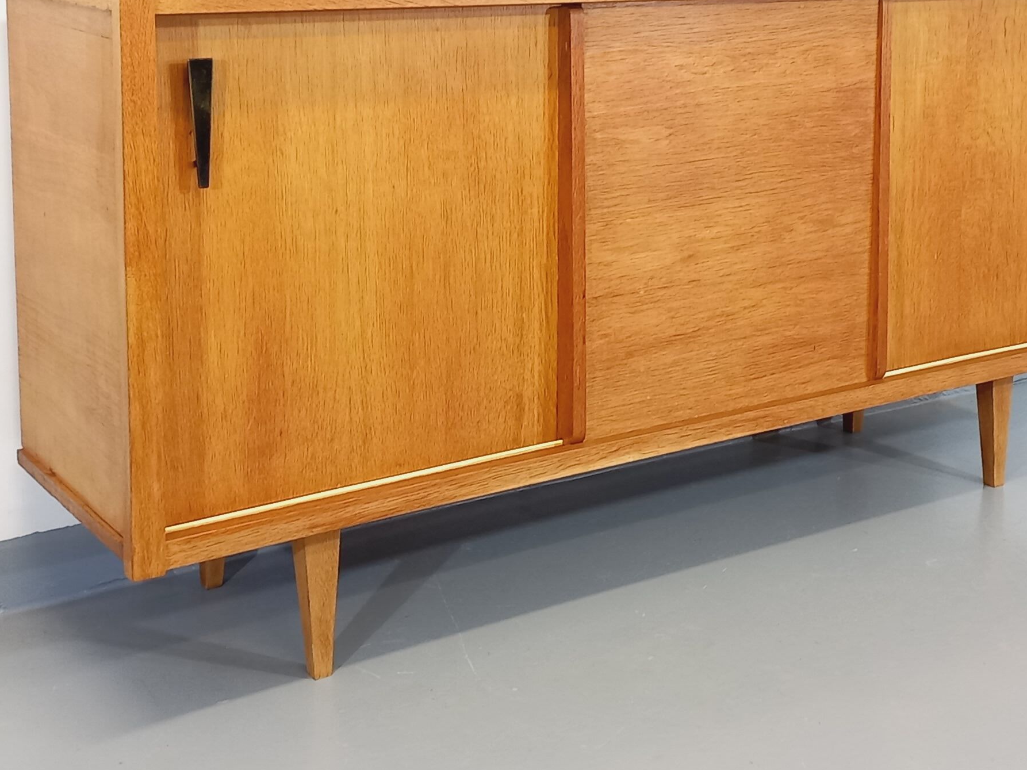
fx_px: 1661
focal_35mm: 56
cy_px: 232
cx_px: 597
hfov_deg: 34.3
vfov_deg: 25.9
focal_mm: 4.65
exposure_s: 1/49
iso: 320
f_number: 1.8
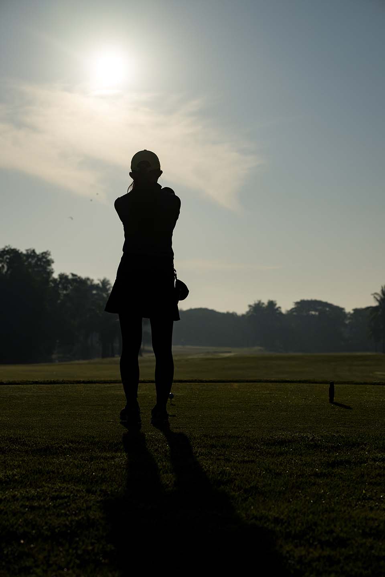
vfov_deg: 28.8
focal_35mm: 70
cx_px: 192
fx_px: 1123
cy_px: 288
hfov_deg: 19.5
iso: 110
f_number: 5
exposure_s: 1/8000
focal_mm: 70
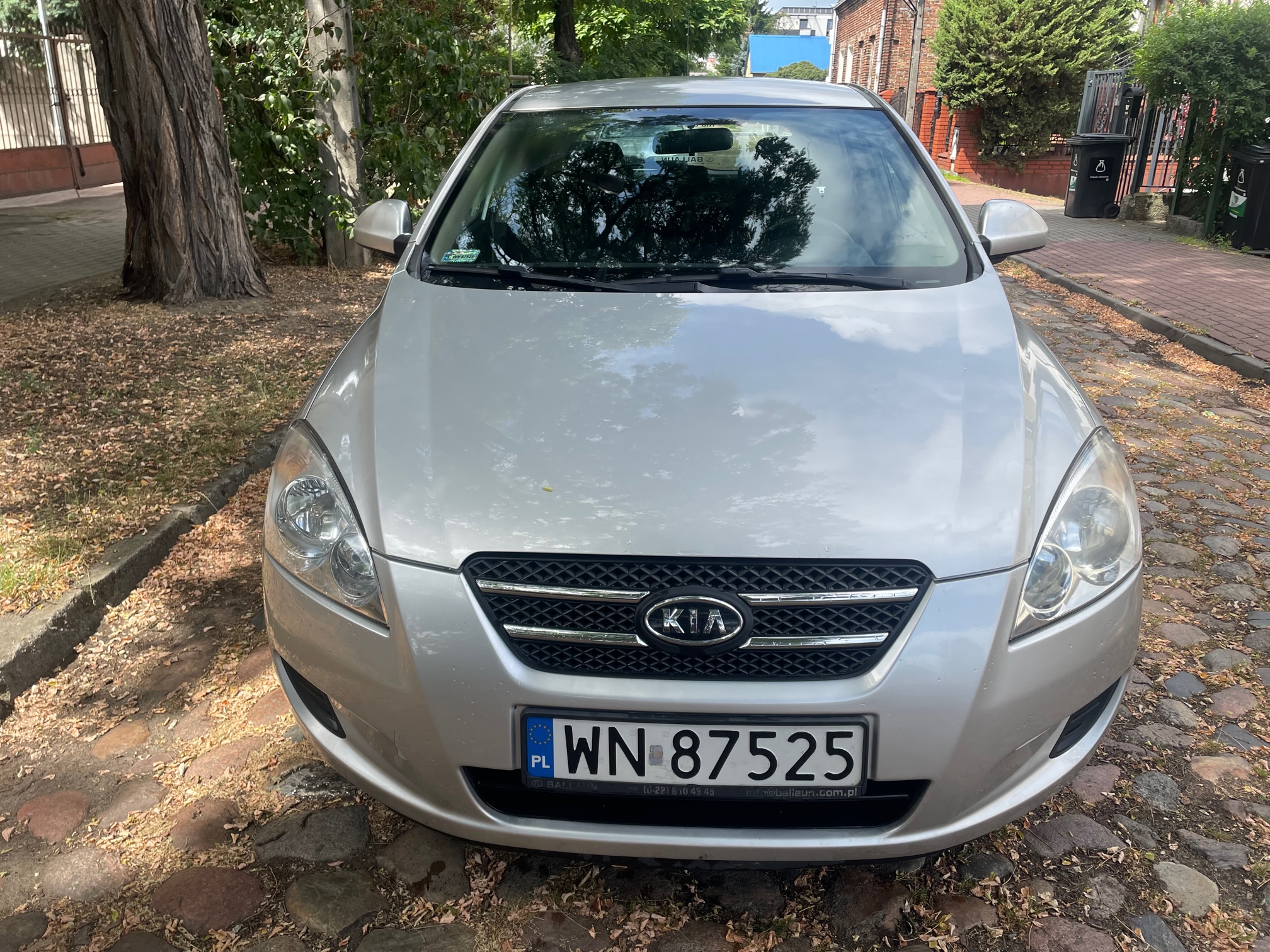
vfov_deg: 53.1
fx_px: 954
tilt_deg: -18.8
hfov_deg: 67.3
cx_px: 635
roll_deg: -1.2
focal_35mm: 26
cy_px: 476
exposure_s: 1/1276
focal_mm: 4.2
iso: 32
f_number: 1.6
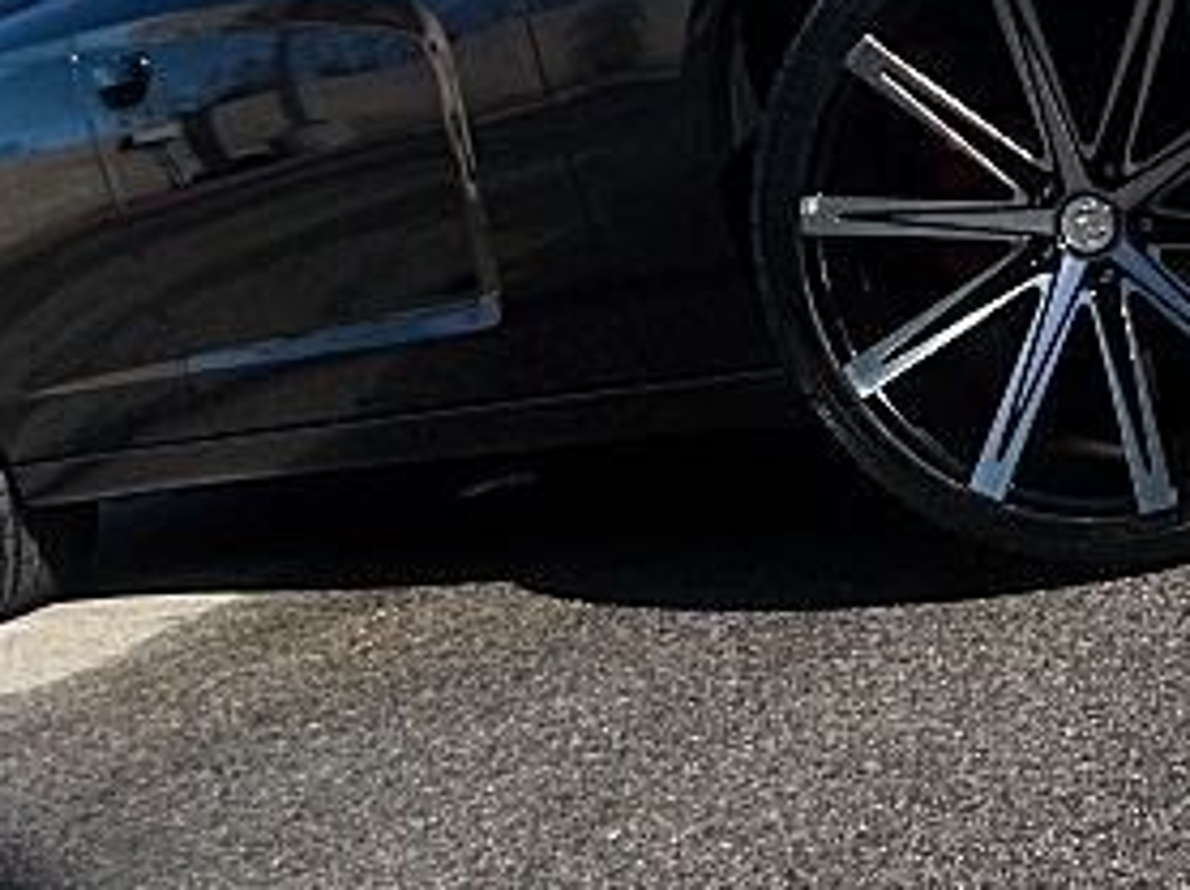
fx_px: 2851
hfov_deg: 23.2
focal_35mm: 83
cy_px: 120
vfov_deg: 17.5
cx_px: 955
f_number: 2.8
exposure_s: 1/400
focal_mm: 6.3
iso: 50
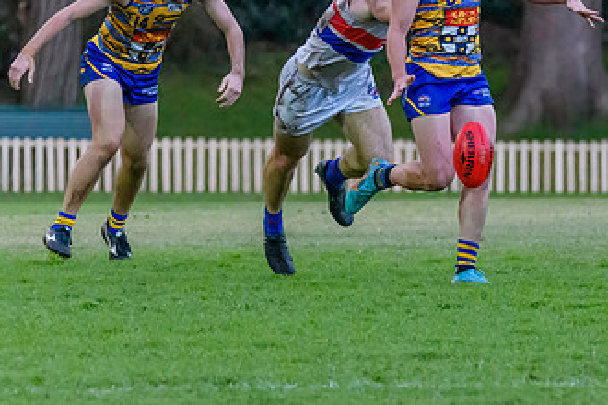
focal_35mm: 744
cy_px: 87
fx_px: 12564
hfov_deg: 2.8
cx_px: 522
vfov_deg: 1.8
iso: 10000
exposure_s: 1/1250
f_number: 5.6
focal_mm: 300
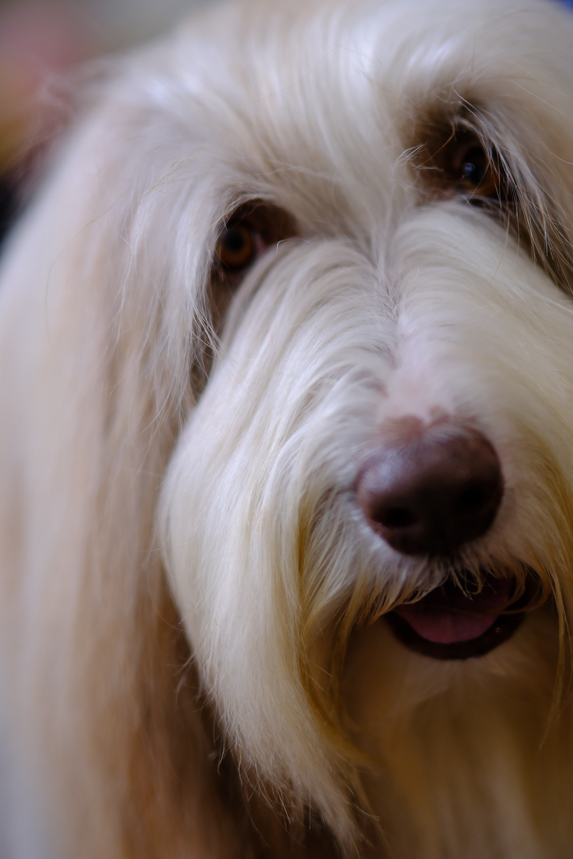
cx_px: 366
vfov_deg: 21.0
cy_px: 368
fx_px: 2315
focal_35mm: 97
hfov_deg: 14.1
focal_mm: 50
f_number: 1
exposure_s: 1/340
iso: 125
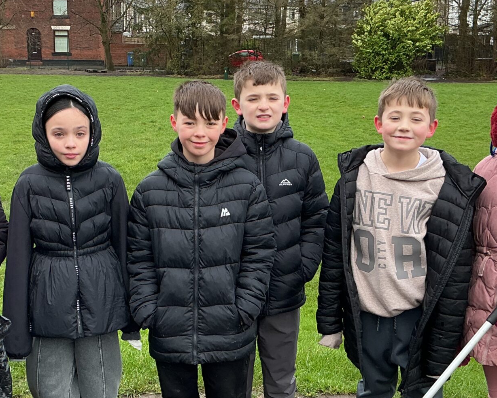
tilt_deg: -15.3
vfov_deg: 25.8
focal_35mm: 59
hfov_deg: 31.9
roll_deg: -0.3
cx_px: 203
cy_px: 222
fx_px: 868
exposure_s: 1/117
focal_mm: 3
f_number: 1.8
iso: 16
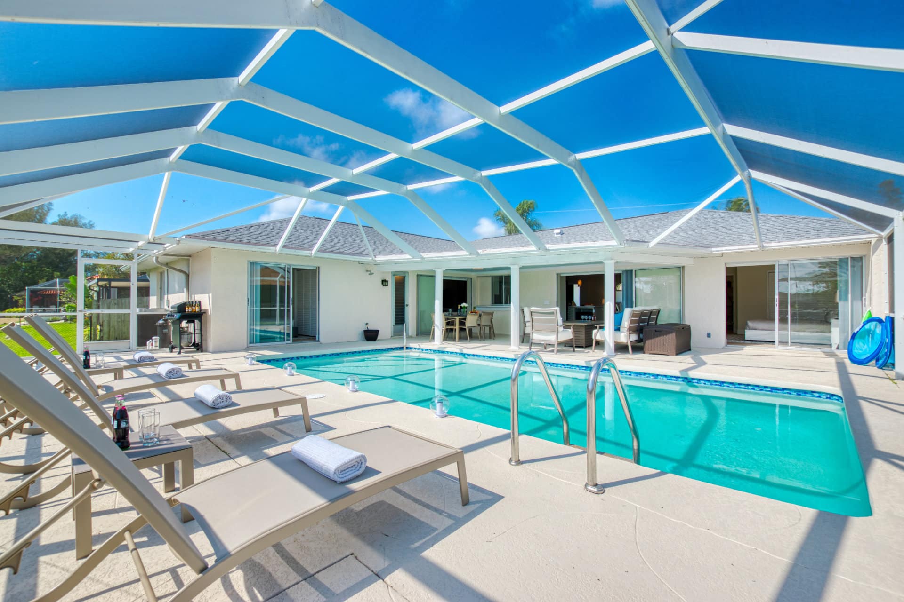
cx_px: 452
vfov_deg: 77.3
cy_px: 301
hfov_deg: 100.4
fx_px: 377
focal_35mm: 15
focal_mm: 10
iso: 200
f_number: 8
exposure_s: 1/640
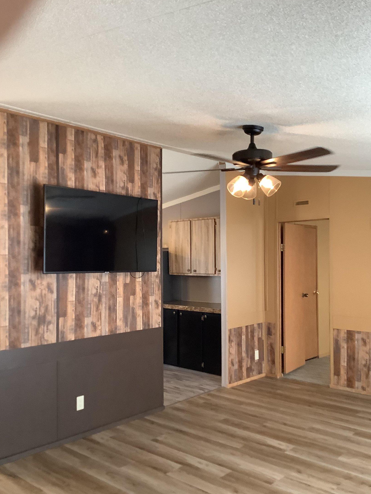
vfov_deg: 55.3
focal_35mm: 33
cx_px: 192
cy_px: 257
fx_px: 472
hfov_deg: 42.9
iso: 320
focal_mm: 3.3
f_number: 2.4
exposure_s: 1/60
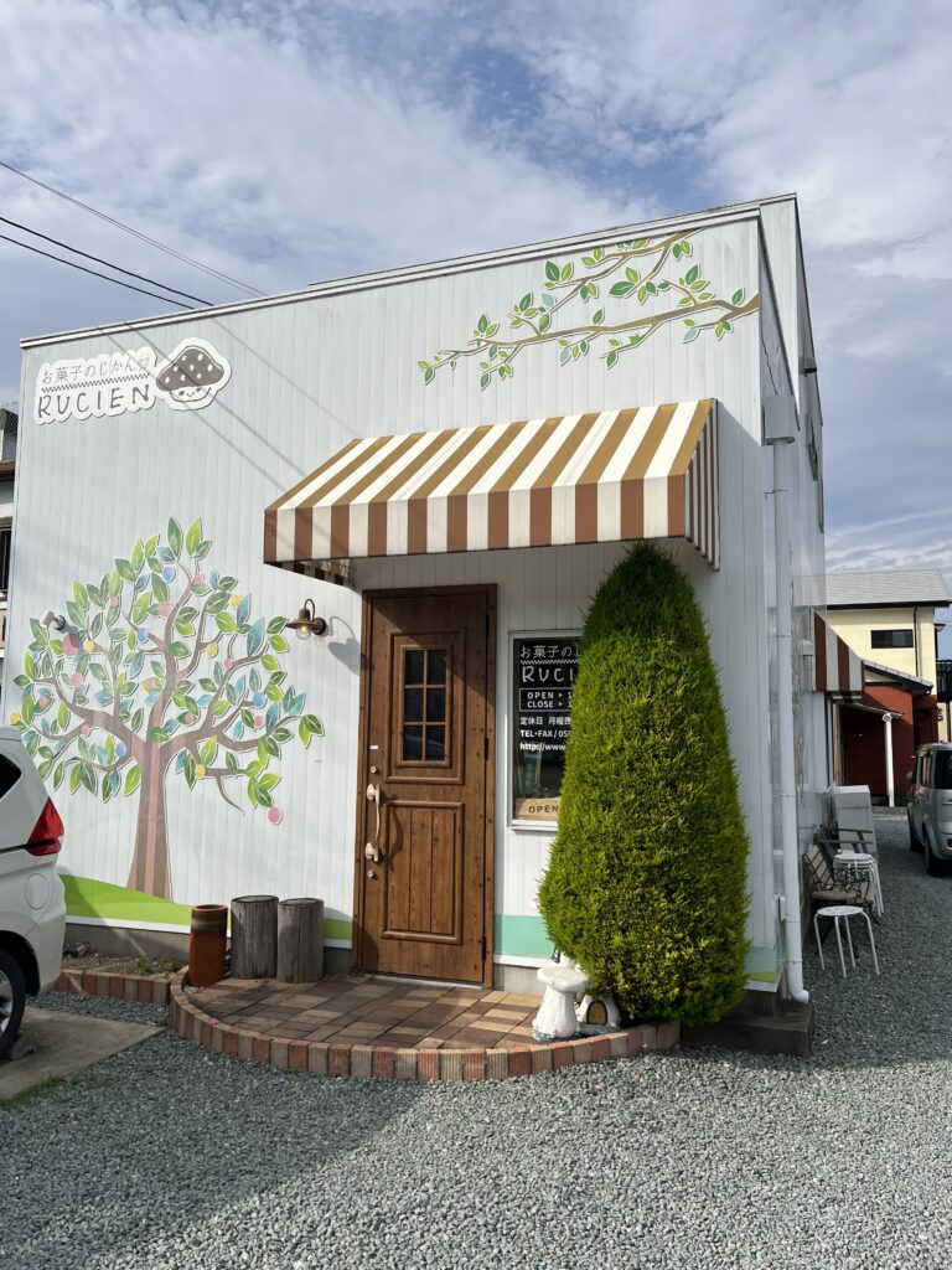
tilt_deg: +6.0
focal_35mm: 26
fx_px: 953
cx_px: 476
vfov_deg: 67.3
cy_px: 635
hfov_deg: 53.1
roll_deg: +0.0
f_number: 1.6
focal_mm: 5.1
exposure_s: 1/5556
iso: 50
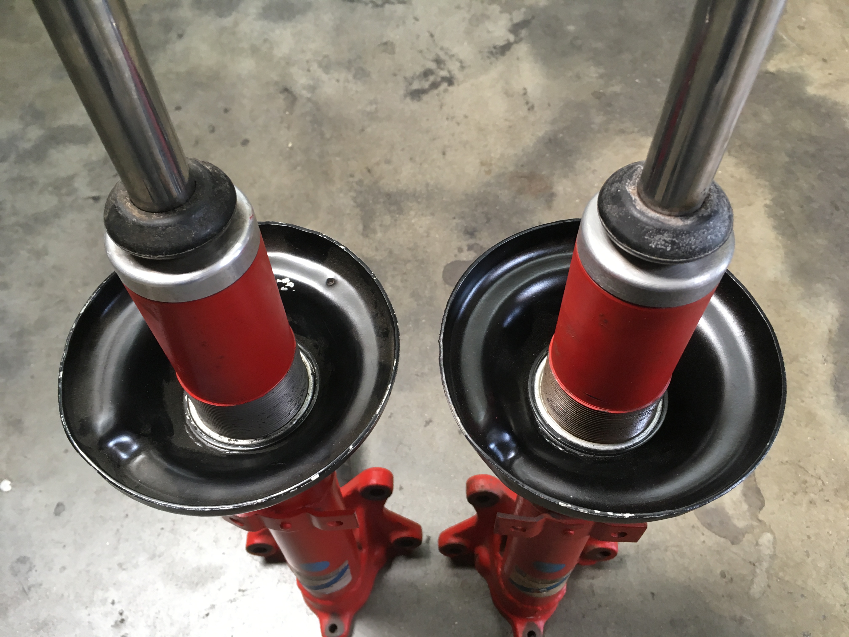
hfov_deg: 61.7
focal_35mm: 29
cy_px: 318
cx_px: 424
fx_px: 711
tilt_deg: -58.0
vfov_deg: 48.2
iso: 64
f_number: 2.2
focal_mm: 4.15
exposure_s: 1/30
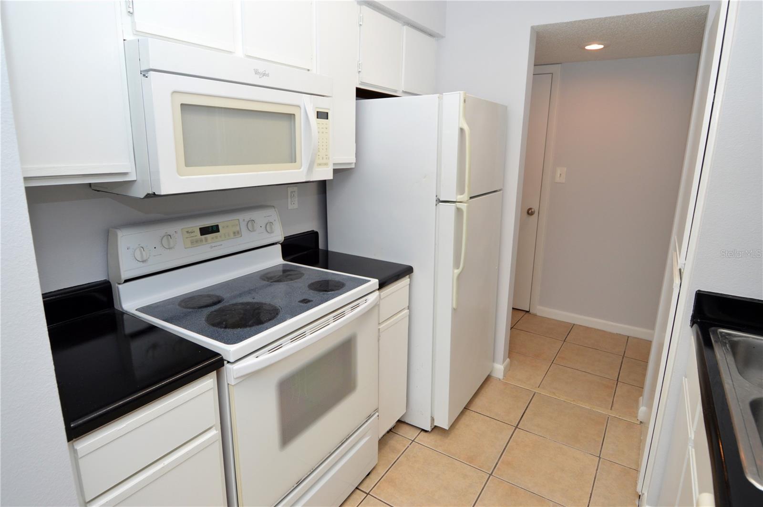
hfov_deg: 90.1
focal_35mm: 18
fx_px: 381
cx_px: 382
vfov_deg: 67.3
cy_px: 254
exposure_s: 1/80
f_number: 4.5
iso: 400
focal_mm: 12
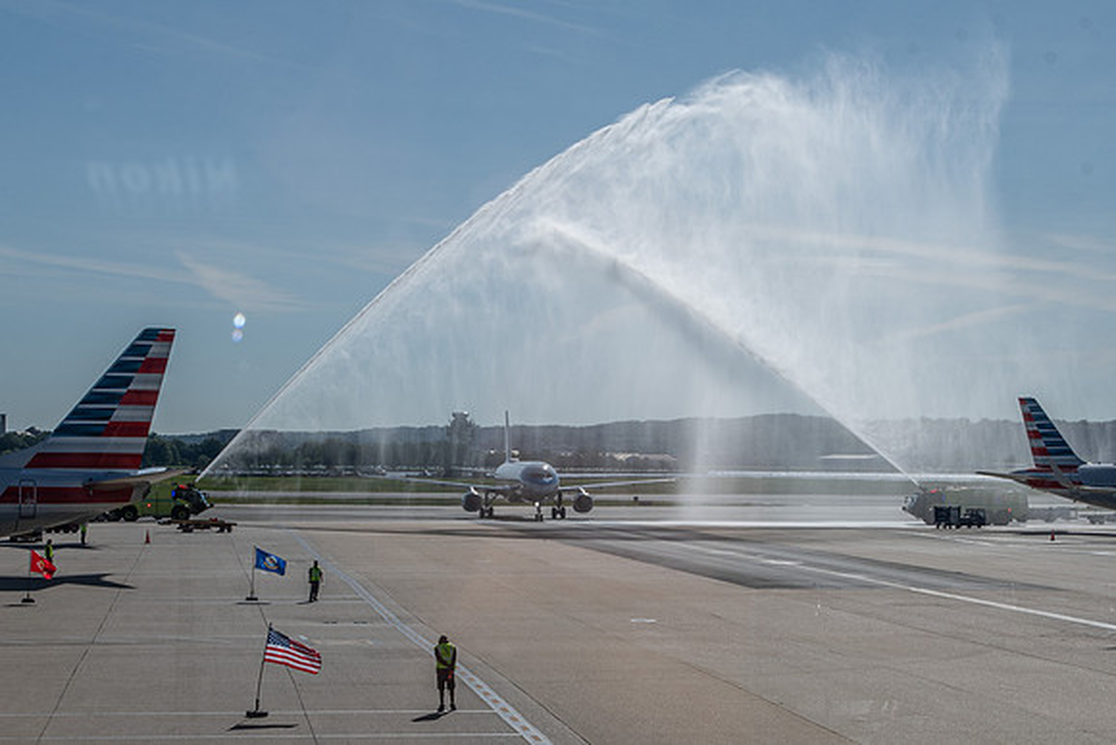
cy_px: 468
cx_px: 519
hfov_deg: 25.9
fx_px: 2428
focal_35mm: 78
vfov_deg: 17.4
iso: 100
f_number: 16
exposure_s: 1/125
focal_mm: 31
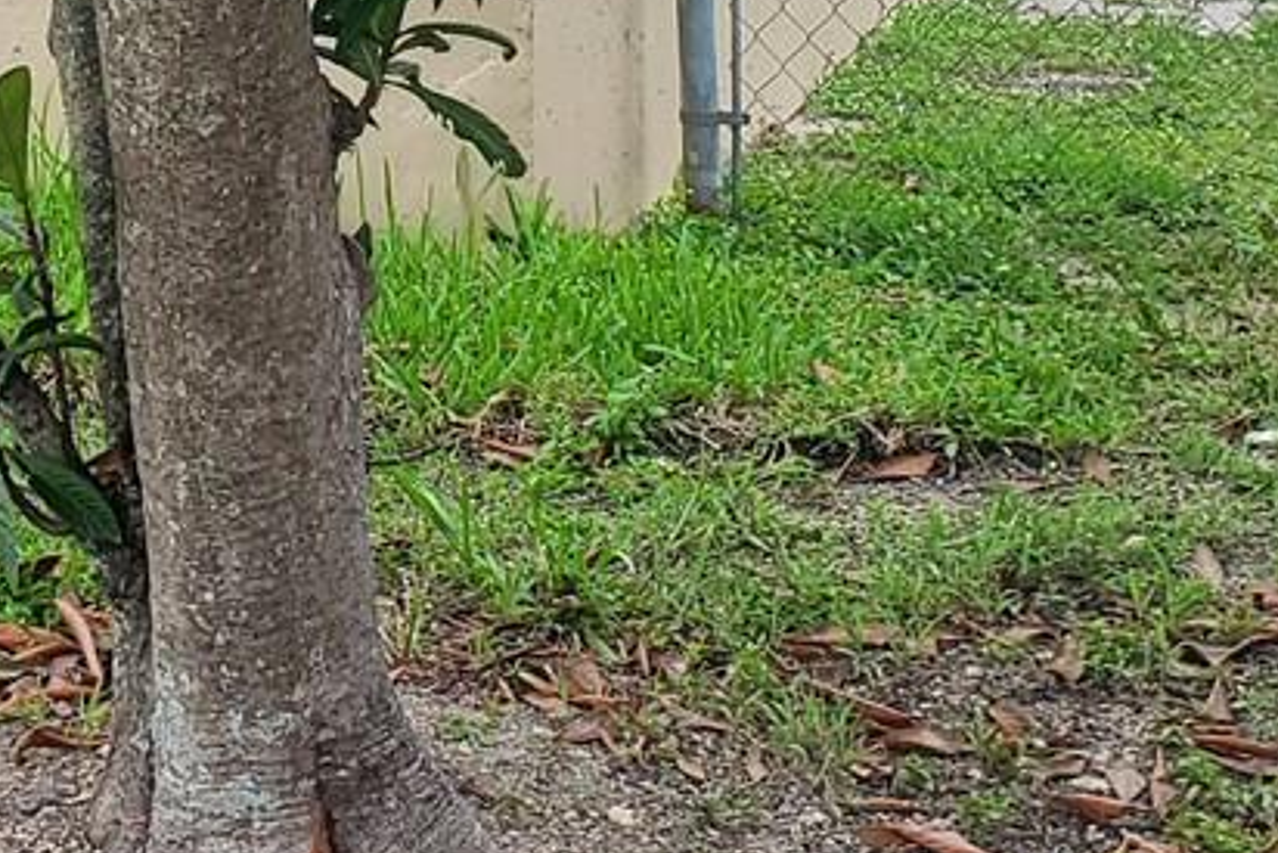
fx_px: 3729
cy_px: -369
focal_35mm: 105
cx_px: 360
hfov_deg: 19.3
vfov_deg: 12.5
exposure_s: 1/167
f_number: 2.4
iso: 50
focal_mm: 4.3
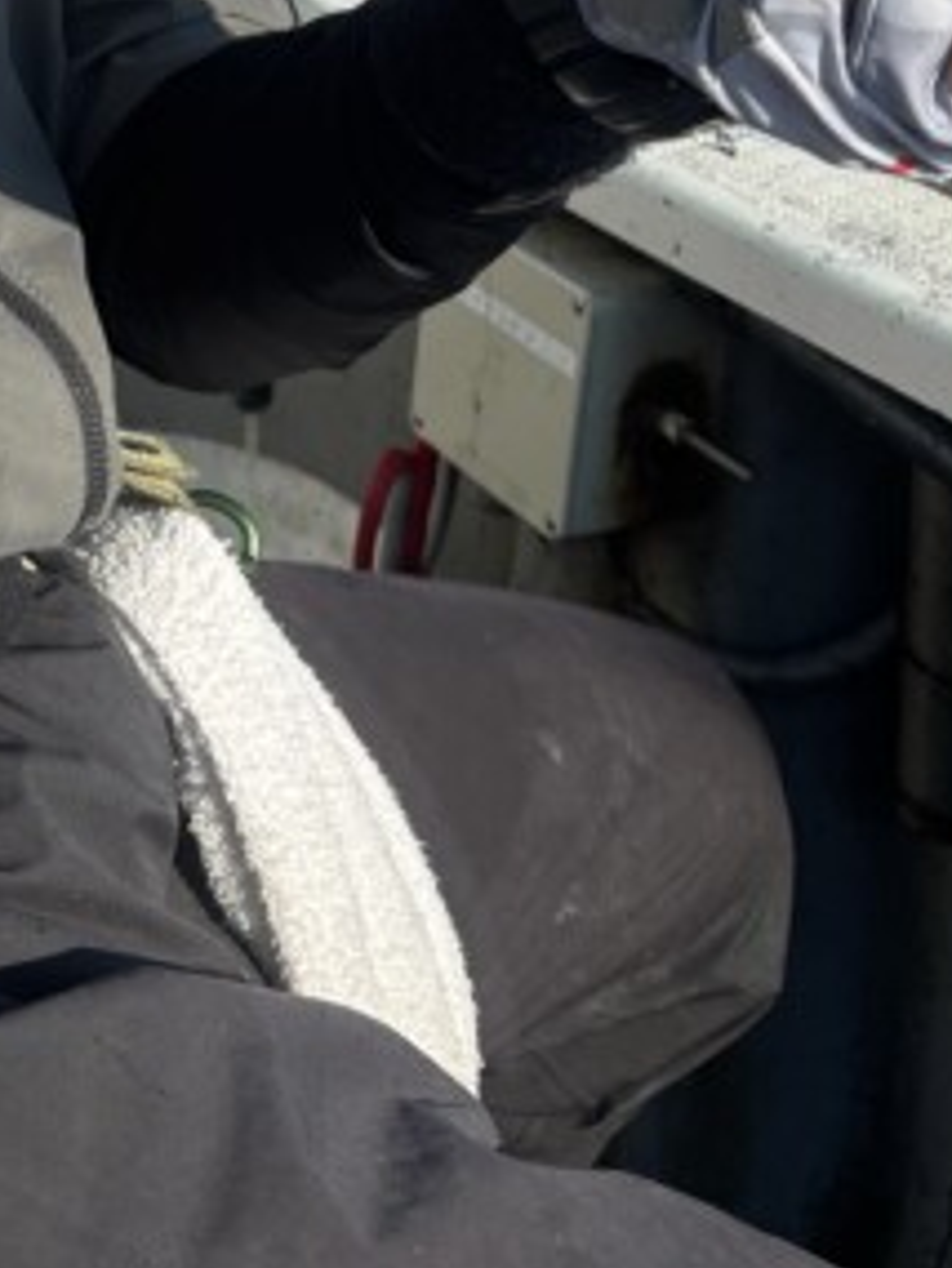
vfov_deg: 23.2
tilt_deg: -17.6
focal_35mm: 73
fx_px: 2675
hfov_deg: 19.6
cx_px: 4
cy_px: -440
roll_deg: -4.0
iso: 50
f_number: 1.6
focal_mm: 5.96
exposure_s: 1/2513
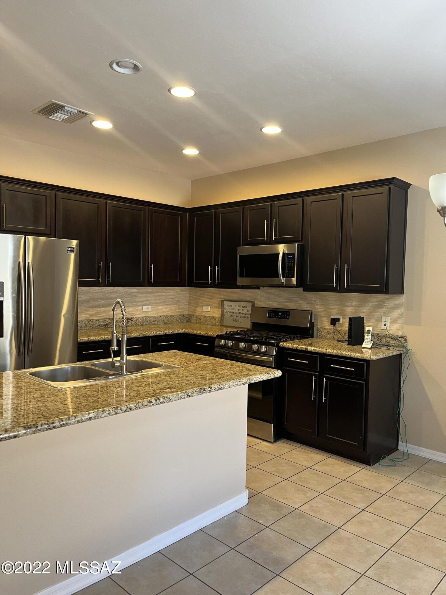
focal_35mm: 26
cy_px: 298
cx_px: 223
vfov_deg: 67.3
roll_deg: -1.3
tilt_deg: -3.3
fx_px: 447
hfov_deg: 53.1
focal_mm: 5.1
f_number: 1.6
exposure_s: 1/60
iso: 100
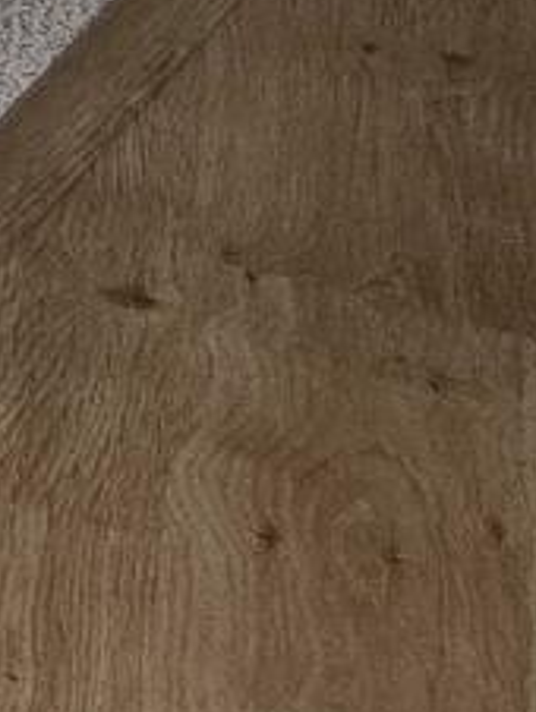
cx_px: -2828
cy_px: -2104
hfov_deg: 4.4
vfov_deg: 6.5
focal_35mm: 244
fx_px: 5028
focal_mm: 6.3
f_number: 1.7
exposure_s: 1/120
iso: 250
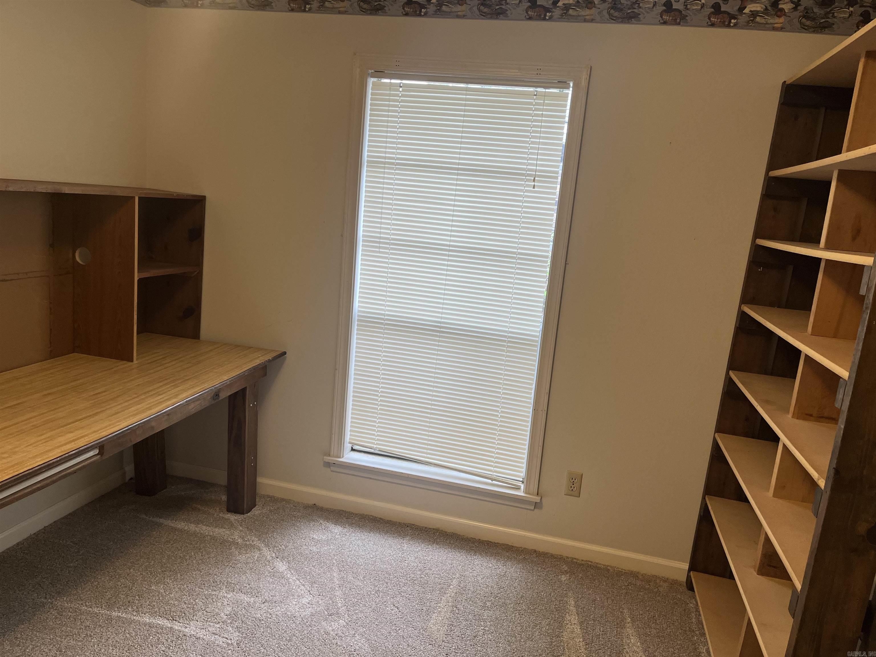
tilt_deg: -10.9
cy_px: 328
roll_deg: -5.4
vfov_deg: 53.1
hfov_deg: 67.3
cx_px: 438
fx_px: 658
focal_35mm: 26
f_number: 1.6
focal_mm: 5.1
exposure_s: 1/60
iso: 64
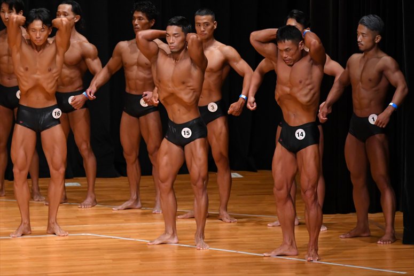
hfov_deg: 7.6
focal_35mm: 270
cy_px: 138
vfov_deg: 5.1
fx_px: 3104
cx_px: 207
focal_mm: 180
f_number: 5.6
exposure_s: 1/400
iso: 4000
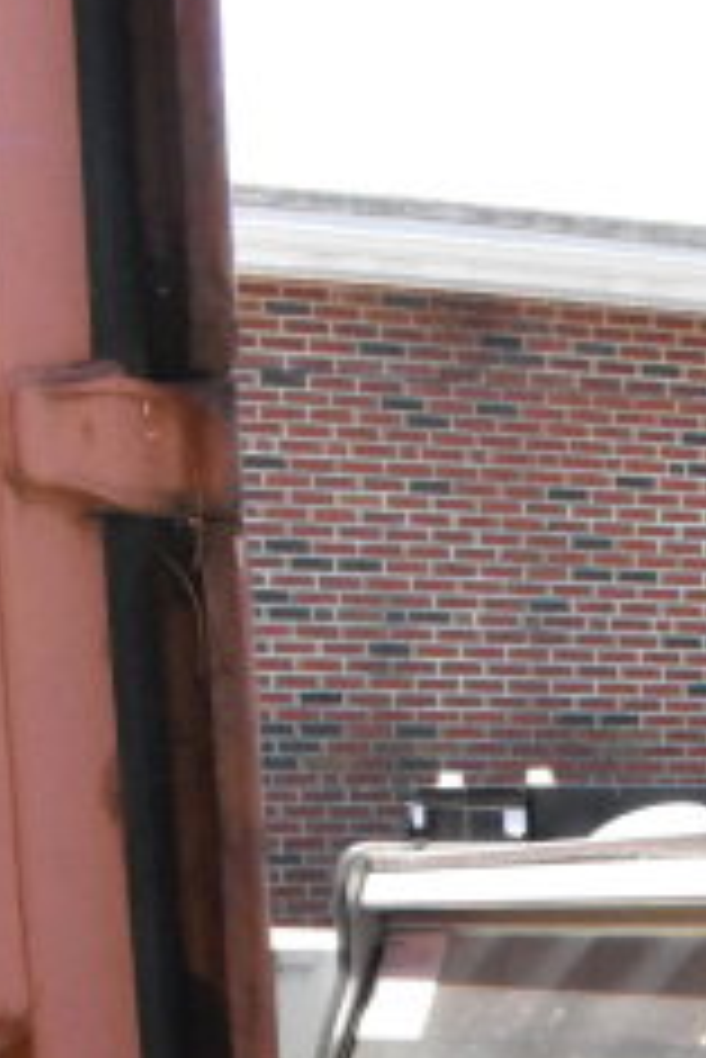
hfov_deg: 12.1
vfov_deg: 16.7
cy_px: 1808
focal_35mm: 105
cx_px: 1237
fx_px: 3084
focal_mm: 18
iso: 6400
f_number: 16
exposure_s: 1/1000
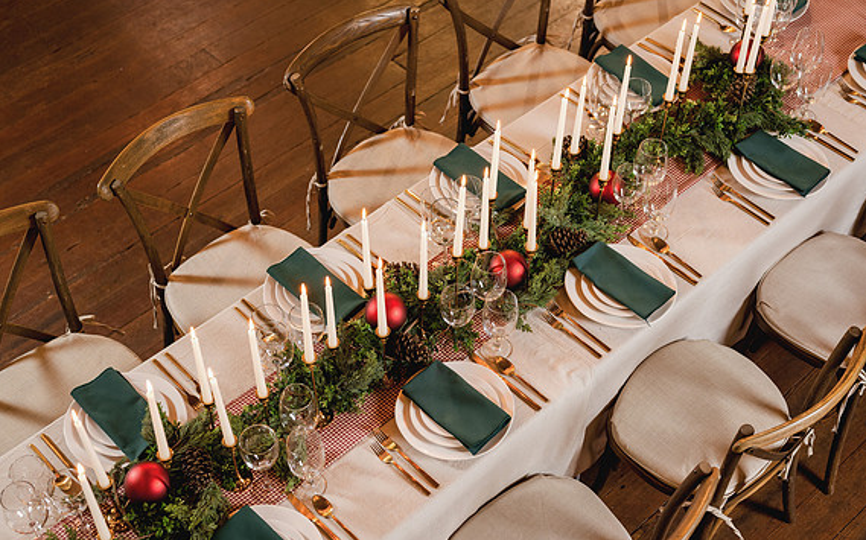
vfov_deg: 24.8
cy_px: 288
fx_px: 1227
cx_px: 429
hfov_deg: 38.9
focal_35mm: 52
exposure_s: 1/80
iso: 400
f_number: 3.2
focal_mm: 50
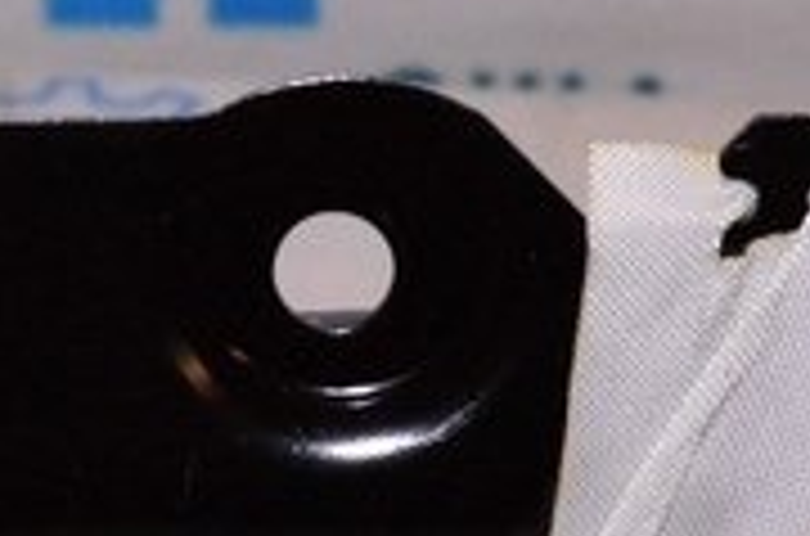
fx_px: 5180
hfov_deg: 8.9
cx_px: 464
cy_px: 1097
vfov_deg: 5.8
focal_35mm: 231
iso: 1600
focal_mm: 27
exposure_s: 1/200
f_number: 8
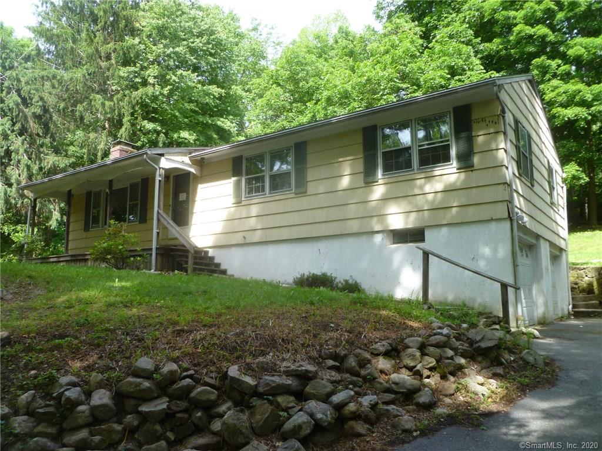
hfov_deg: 63.4
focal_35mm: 28
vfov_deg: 49.7
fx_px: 487
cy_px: 226
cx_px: 301
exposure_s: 1/125
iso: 80
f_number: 3.3
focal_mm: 5
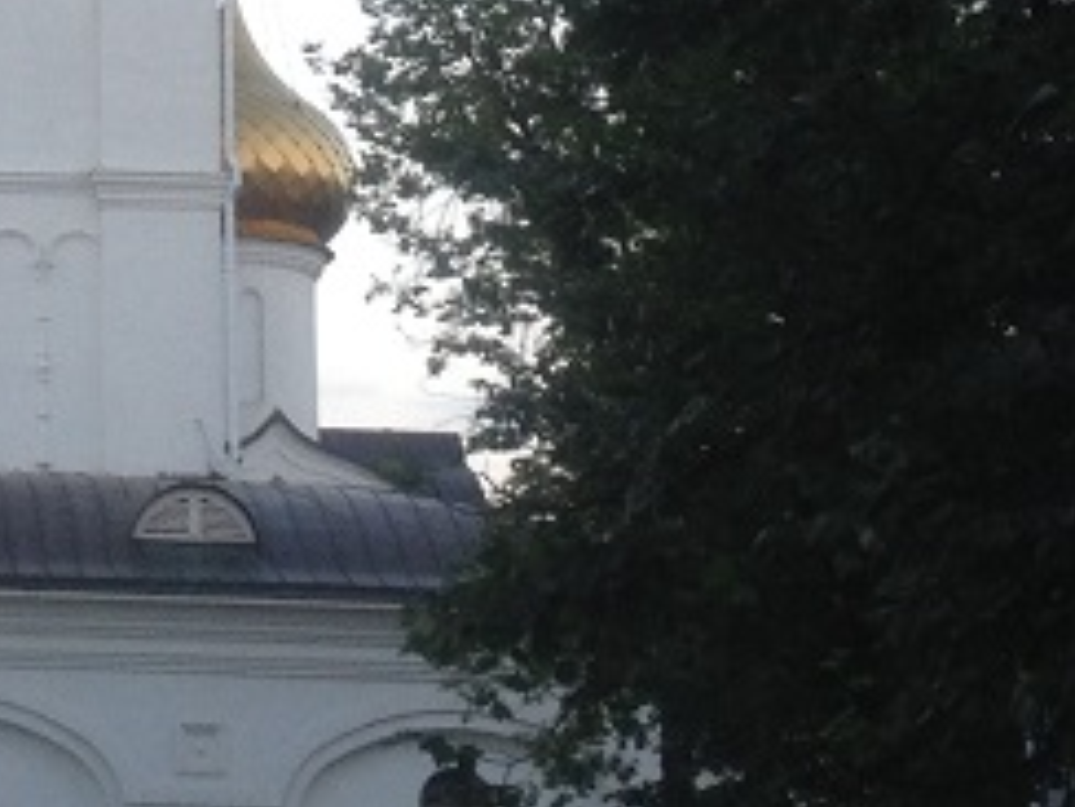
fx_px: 4751
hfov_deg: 12.5
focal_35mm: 153
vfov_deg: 9.4
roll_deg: -1.0
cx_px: -293
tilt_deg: +17.1
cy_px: -375
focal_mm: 4.28
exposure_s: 1/60
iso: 50
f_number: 2.4
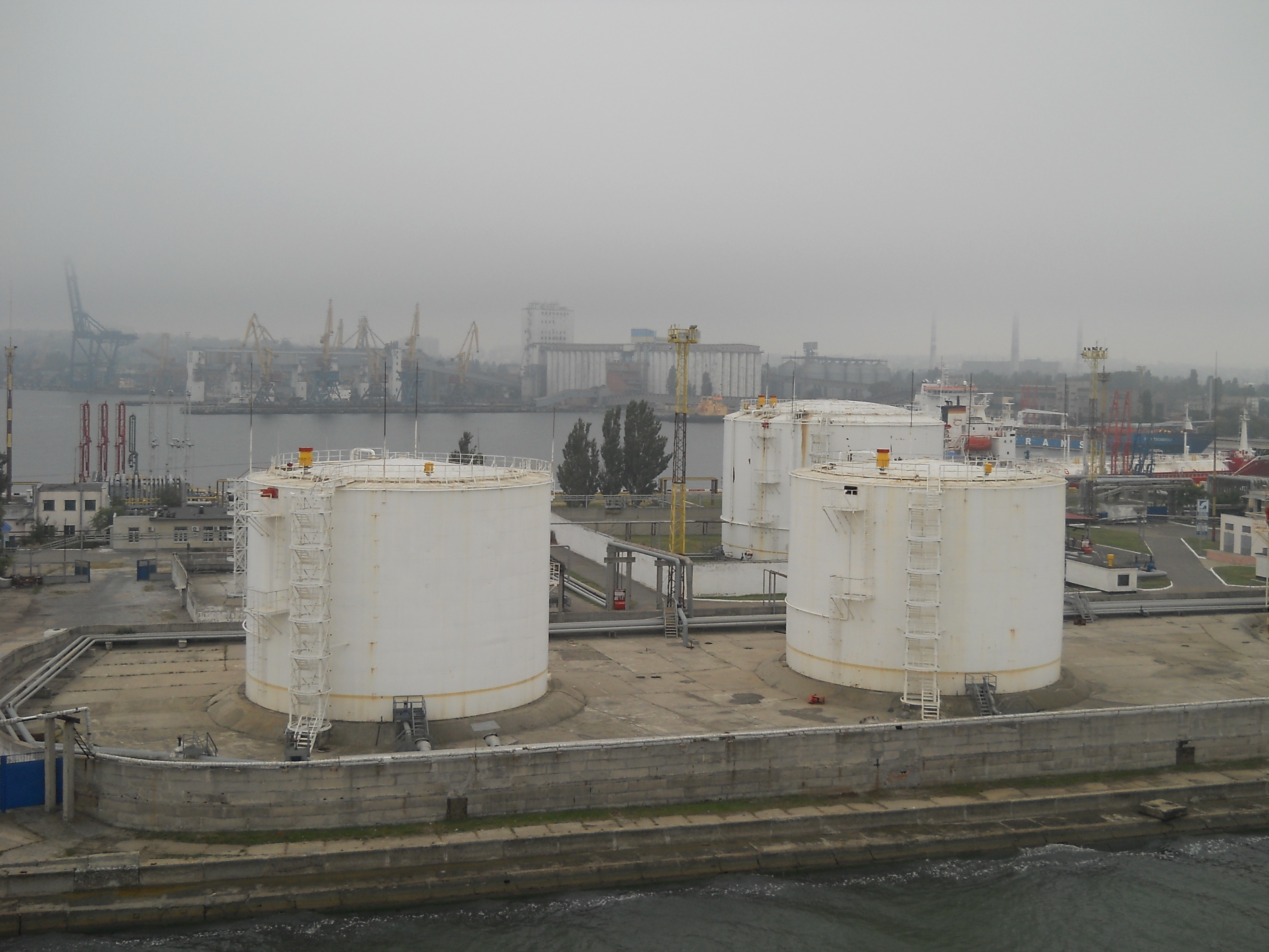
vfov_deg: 35.1
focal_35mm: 41
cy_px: 476
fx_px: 1503
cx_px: 634
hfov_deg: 45.8
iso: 80
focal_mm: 6.72
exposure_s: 1/320
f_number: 3.1
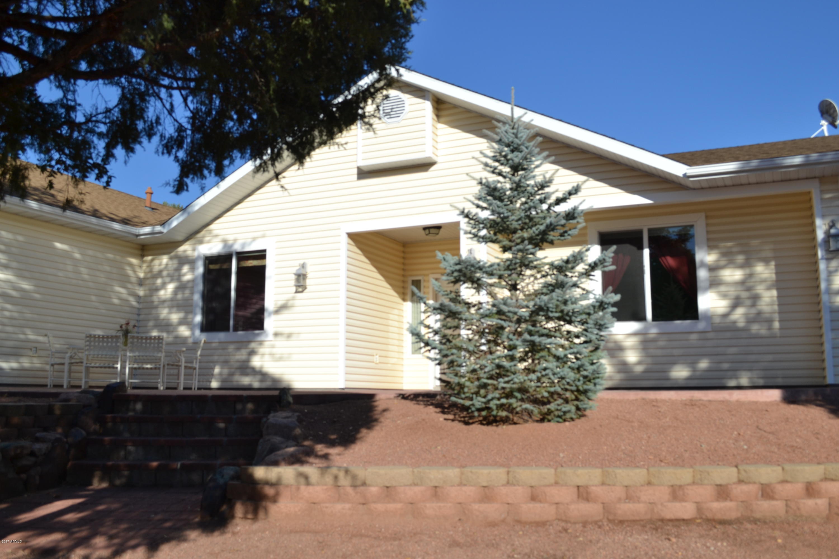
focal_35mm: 33
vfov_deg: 40.0
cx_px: 420
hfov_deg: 57.2
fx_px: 769
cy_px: 280
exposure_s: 1/125
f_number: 8
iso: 100
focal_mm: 22
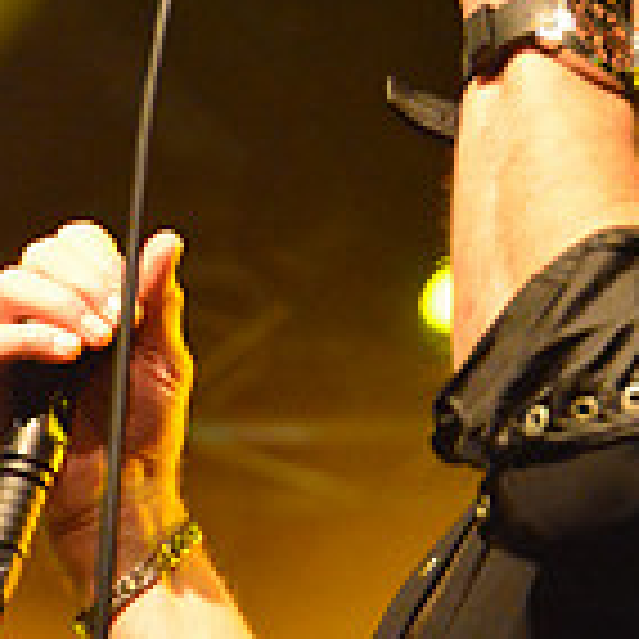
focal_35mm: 302
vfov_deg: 5.8
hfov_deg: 5.8
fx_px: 6314
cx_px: 621
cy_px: 288
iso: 6400
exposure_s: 1/60
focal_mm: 75
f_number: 5.3
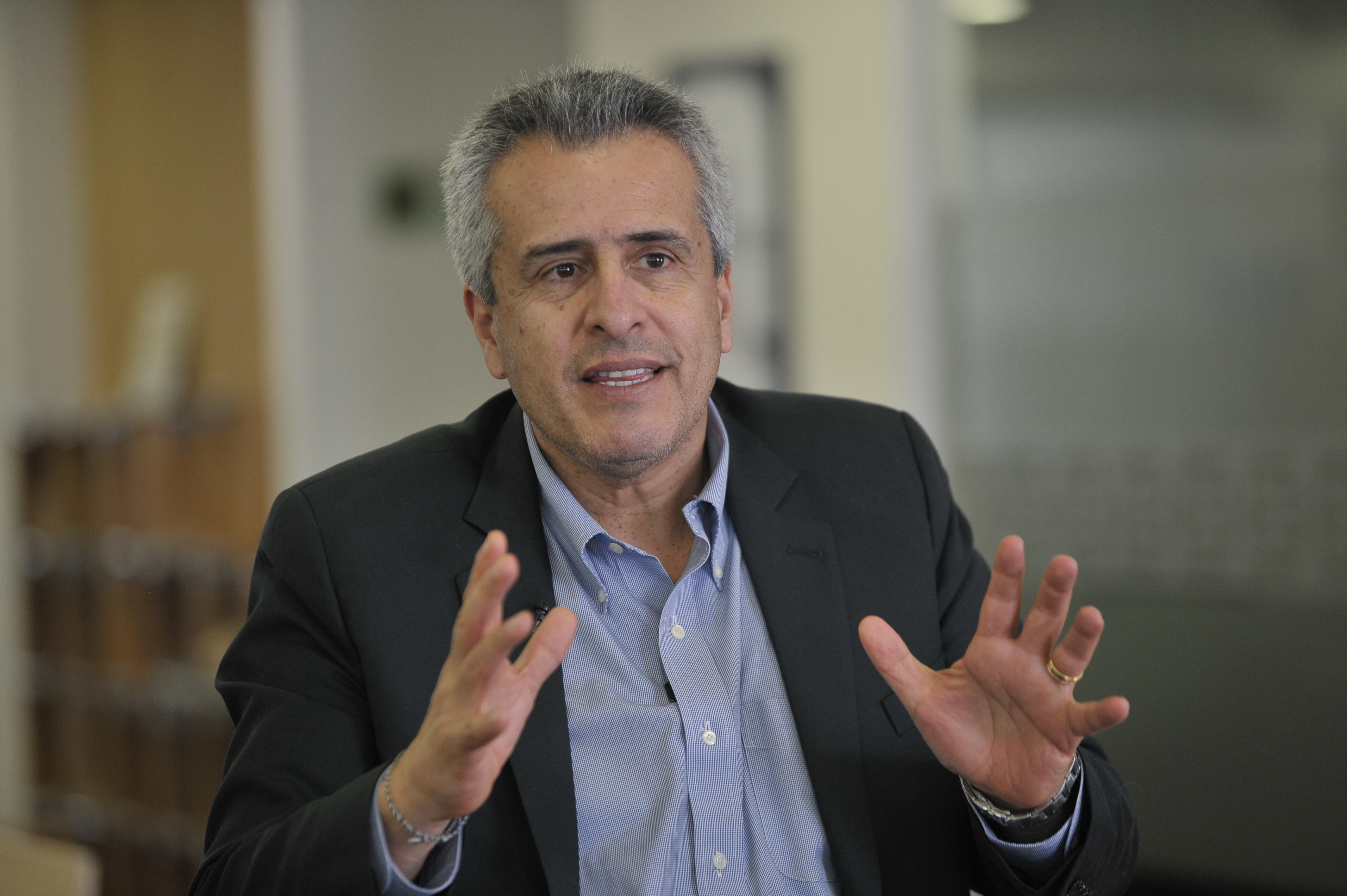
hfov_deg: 12.8
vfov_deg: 8.6
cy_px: 448
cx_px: 674
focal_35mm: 160
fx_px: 5983
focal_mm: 160
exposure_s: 1/400
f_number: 2.8
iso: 1250
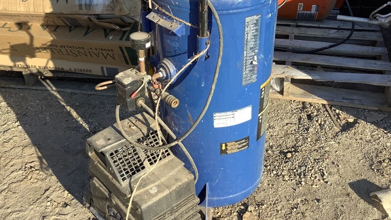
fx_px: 456
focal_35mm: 44
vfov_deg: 27.1
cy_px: 103
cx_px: 195
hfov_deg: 46.4
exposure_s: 1/503
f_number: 2.4
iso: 25
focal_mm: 3.3
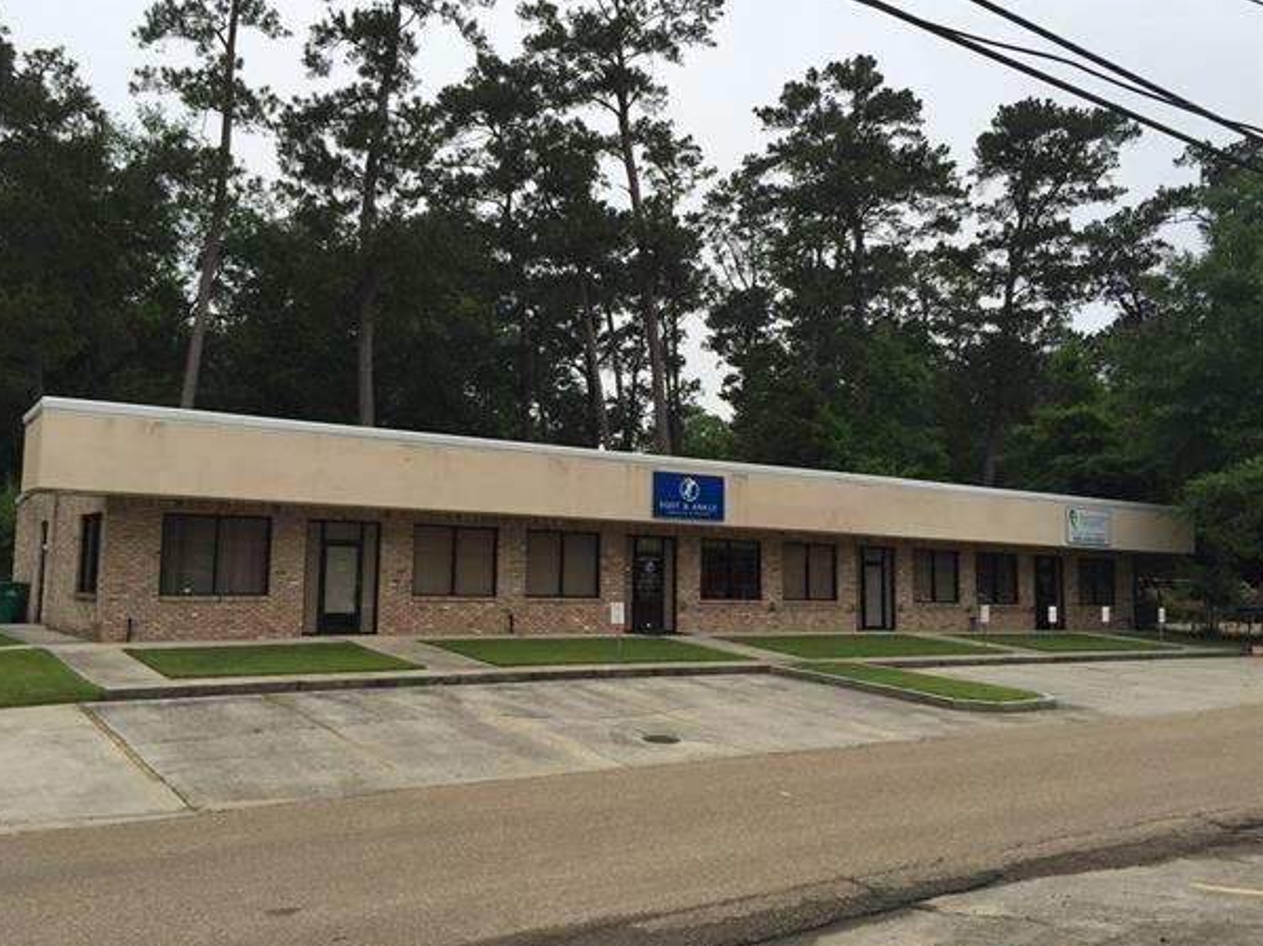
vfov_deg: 45.4
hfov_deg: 58.3
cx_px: 599
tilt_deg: +5.2
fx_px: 1131
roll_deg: -2.4
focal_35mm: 31
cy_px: 472
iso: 32
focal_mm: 4.15
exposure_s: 1/380
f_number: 2.2
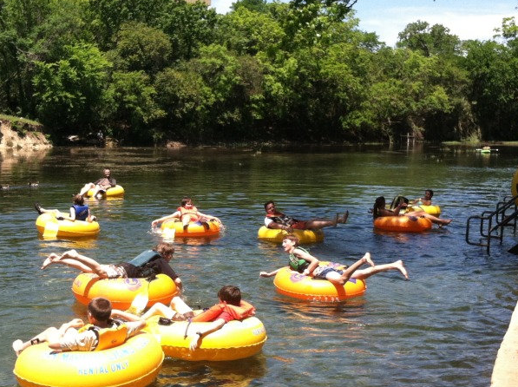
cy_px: 207
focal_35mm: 60
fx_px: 897
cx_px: 232
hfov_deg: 32.2
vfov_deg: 24.4
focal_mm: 3.85
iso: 80
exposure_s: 1/667
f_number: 2.8
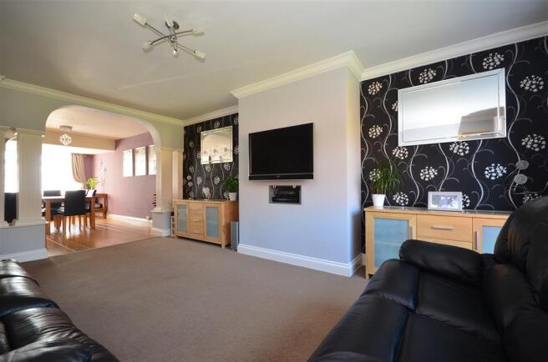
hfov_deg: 100.5
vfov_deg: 77.0
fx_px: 228
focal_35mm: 15
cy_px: 181
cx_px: 274
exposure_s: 1/5
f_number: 8
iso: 250
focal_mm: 10
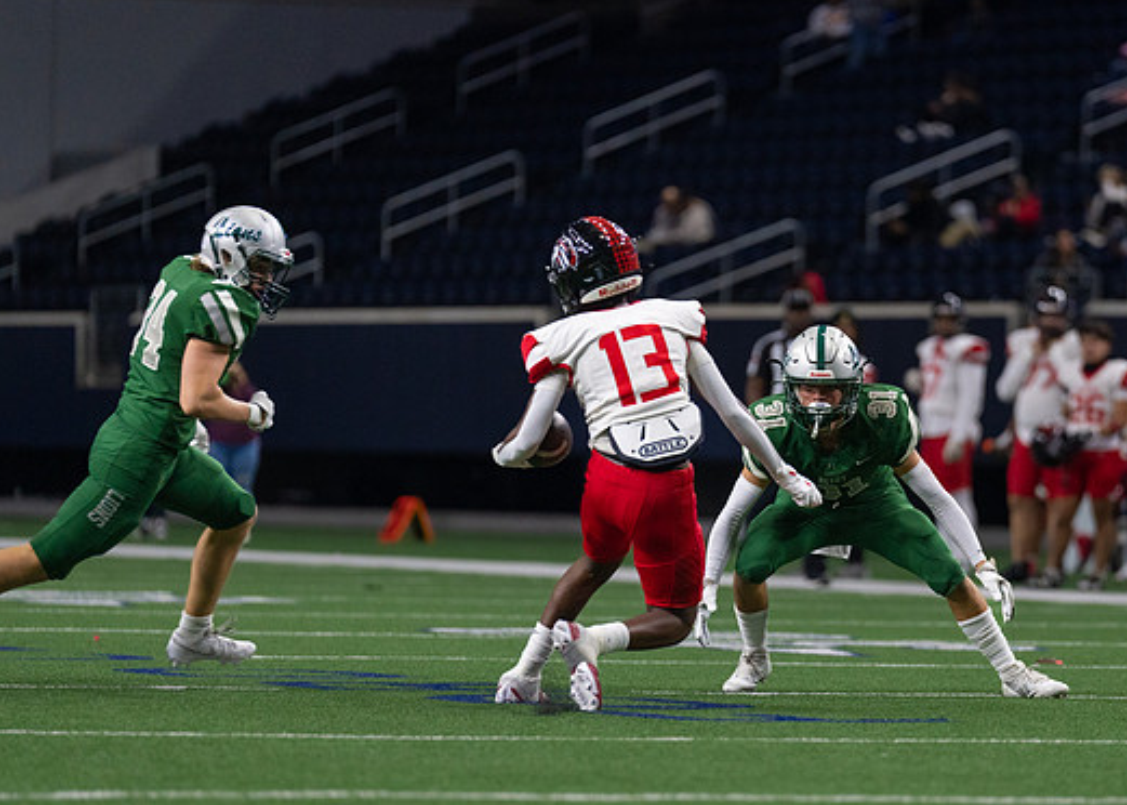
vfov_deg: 4.7
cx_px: 809
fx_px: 9857
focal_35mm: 308
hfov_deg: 6.5
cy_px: 446
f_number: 2.8
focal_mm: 200
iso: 2000
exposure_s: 1/1000
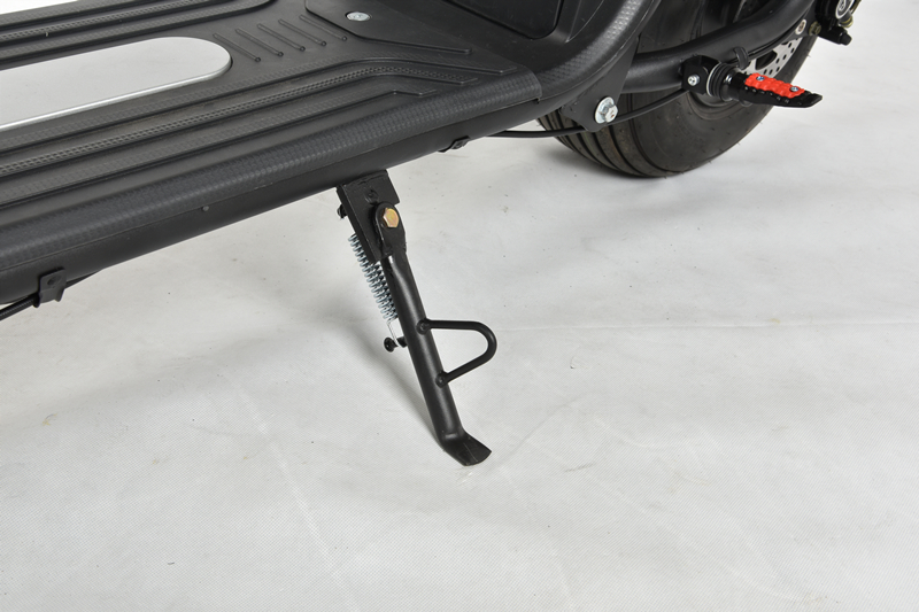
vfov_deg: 33.4
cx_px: 460
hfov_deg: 48.5
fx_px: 1021
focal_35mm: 40
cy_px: 306
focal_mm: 40
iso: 125
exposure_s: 1/125
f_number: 10
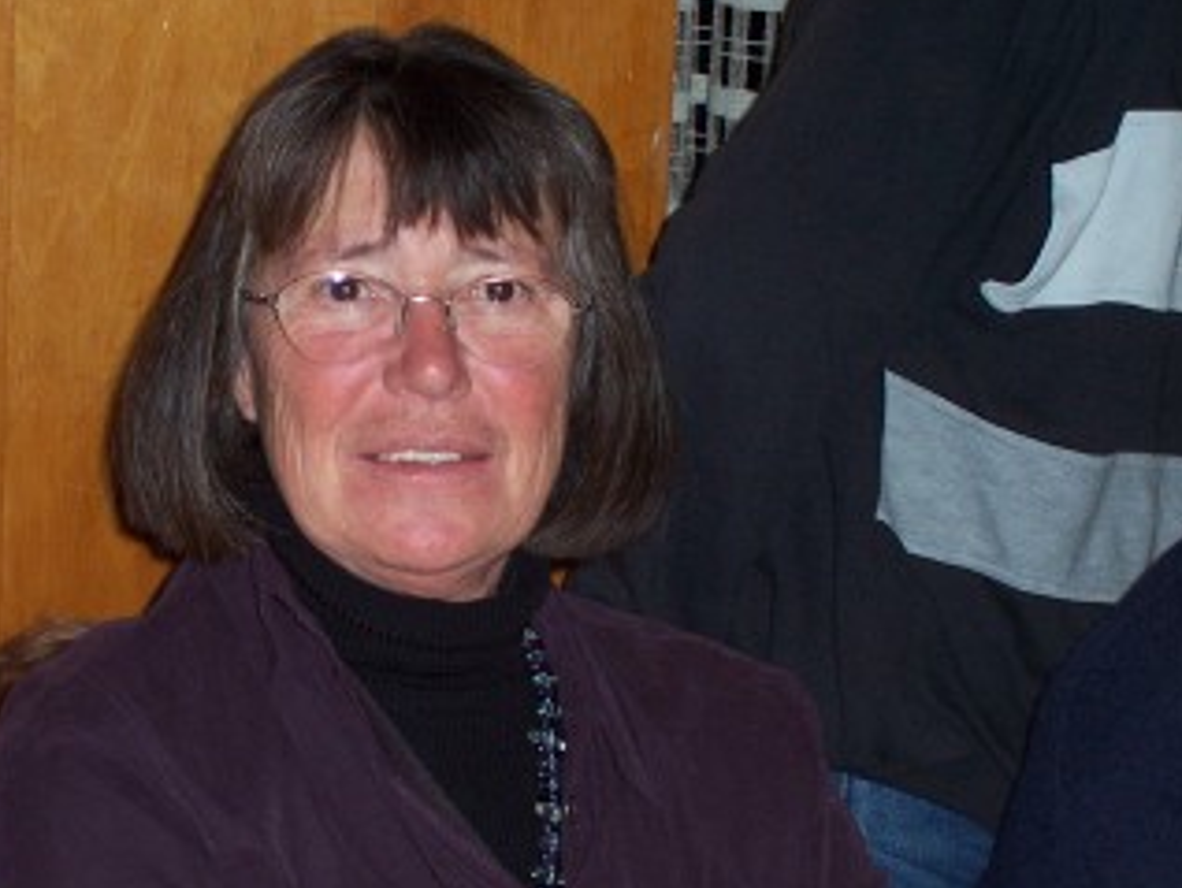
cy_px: 572
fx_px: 3759
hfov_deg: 17.8
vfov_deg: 13.5
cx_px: 450
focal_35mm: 110
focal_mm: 13.5
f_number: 4.1
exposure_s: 1/90
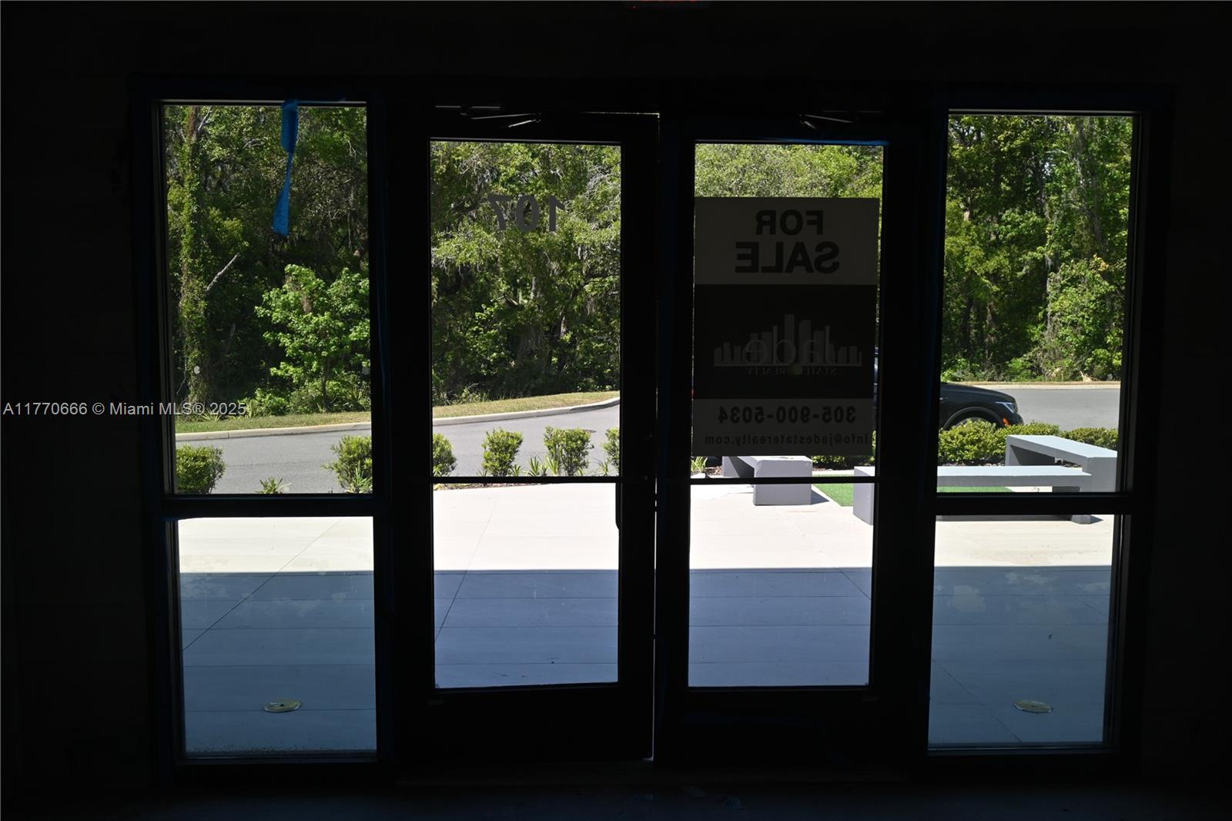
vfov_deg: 41.7
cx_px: 616
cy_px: 410
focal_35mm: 32
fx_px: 1078
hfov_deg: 59.5
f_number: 6.3
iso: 100
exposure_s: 1/320
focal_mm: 21
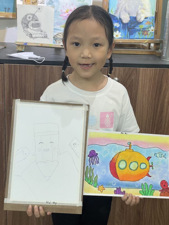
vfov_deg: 36.8
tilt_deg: -18.4
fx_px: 338
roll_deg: -2.6
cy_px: 112
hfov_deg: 28.0
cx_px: 84
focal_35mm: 52
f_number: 2
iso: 80
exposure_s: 1/100
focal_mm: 6
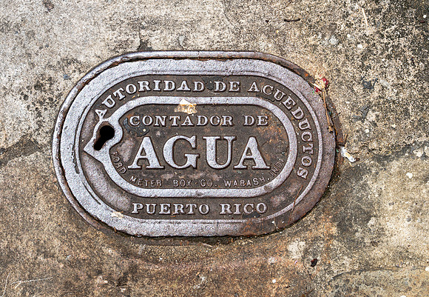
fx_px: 1172
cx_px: 235
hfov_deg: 20.7
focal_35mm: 97
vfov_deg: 14.4
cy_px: 91
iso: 64
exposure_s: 1/125
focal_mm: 65
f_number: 8
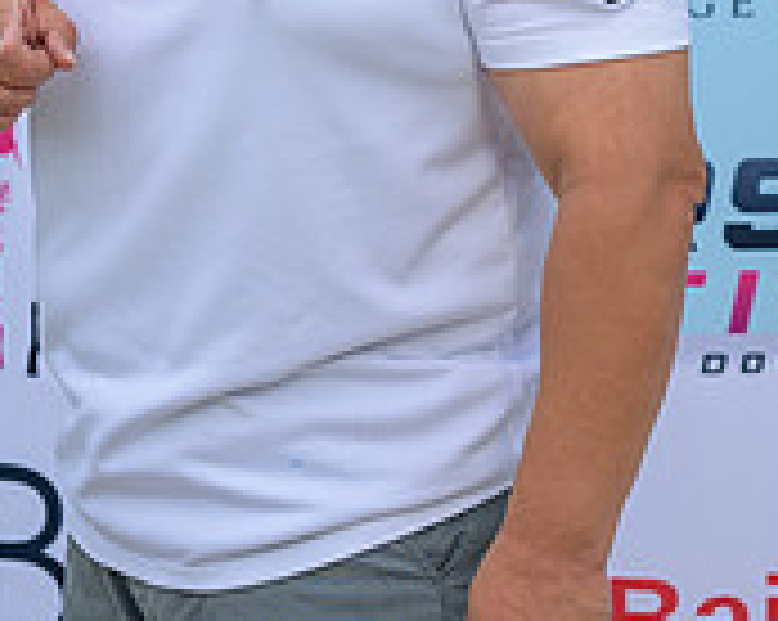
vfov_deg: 9.2
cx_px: 414
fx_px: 3818
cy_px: -126
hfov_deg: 11.6
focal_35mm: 166
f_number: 4
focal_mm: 68
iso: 125
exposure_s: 1/200
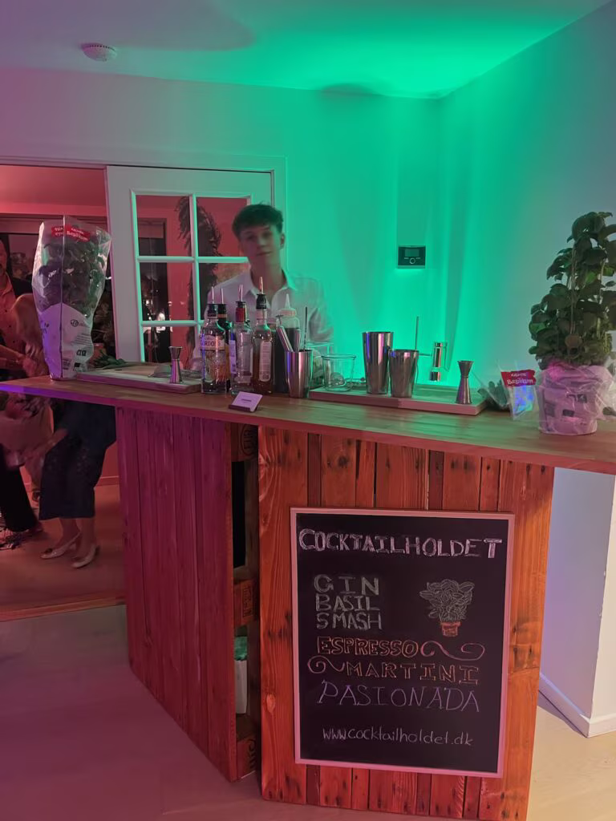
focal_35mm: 26
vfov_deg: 67.3
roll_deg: +0.7
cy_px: 410
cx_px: 308
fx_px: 617
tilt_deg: -11.5
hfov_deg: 53.1
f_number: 1.6
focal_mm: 5.1
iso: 500
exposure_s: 1/33
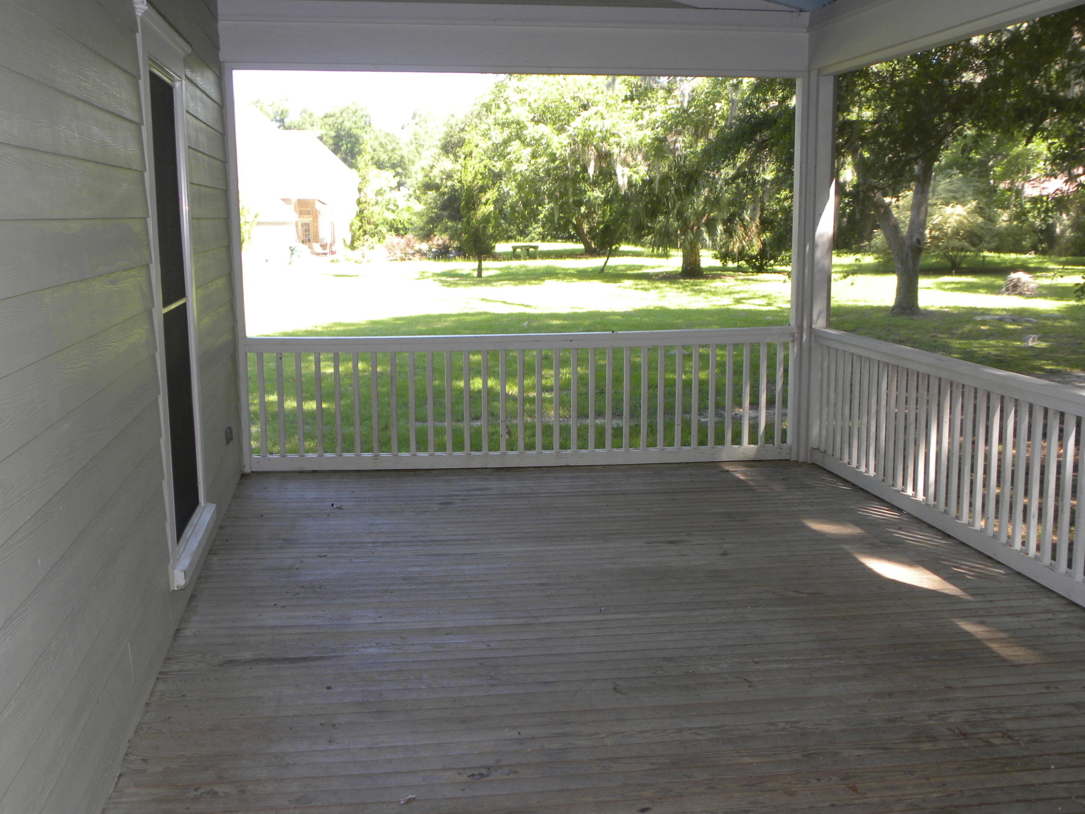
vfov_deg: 38.7
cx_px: 542
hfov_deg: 50.1
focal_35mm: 37
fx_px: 1160
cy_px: 407
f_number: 3.2
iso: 95
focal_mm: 6.6
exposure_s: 1/62.6
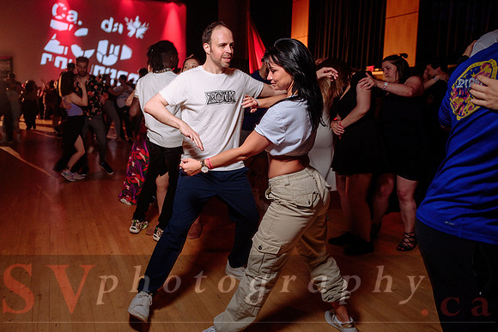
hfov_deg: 63.7
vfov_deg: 45.2
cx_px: 201
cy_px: 134
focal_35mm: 29
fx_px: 396
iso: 1000
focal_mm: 24
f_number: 3.2
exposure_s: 1/30
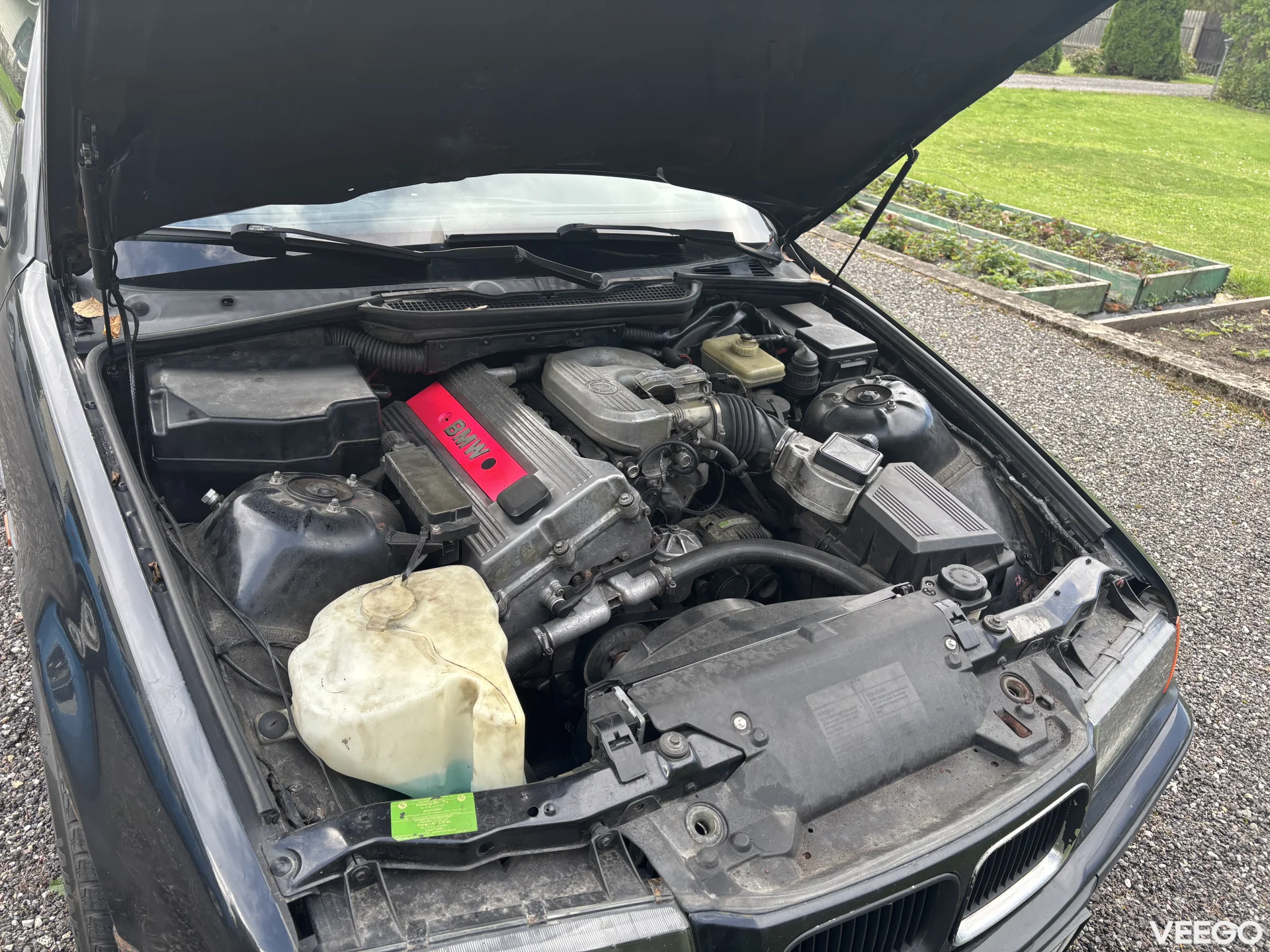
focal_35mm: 26
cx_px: 635
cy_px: 476
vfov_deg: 53.1
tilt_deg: -26.8
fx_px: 954
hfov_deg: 67.3
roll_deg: -5.4
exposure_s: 1/250
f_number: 1.6
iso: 40
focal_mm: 5.96
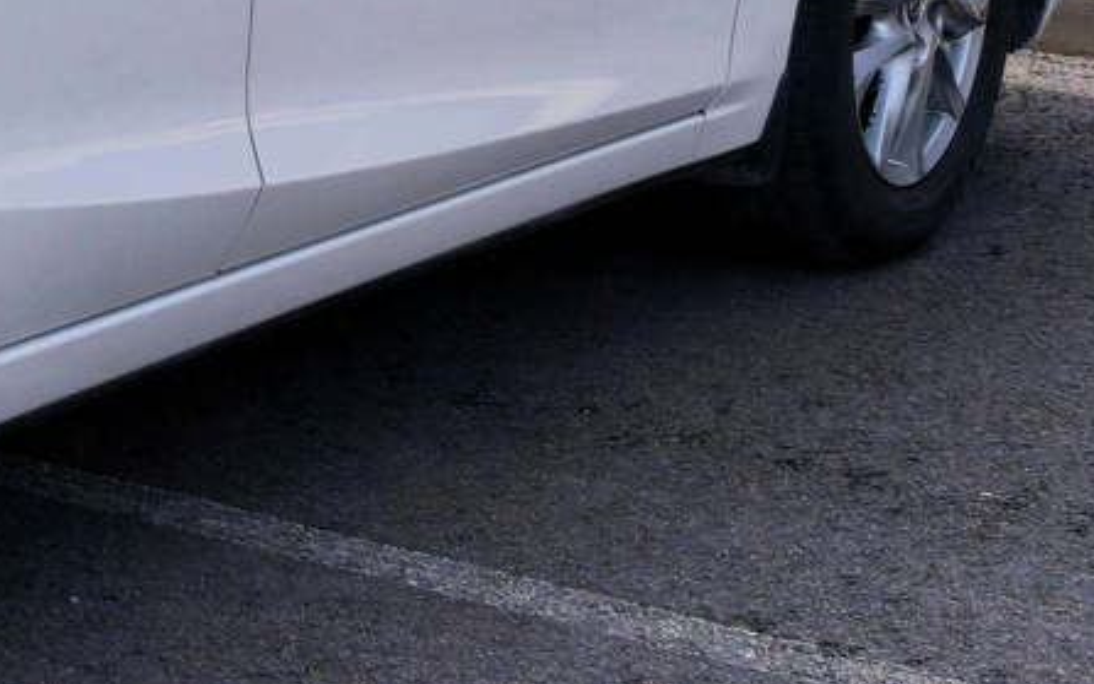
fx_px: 5219
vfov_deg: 7.4
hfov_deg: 11.3
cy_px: -123
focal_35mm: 175
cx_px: -721
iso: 50
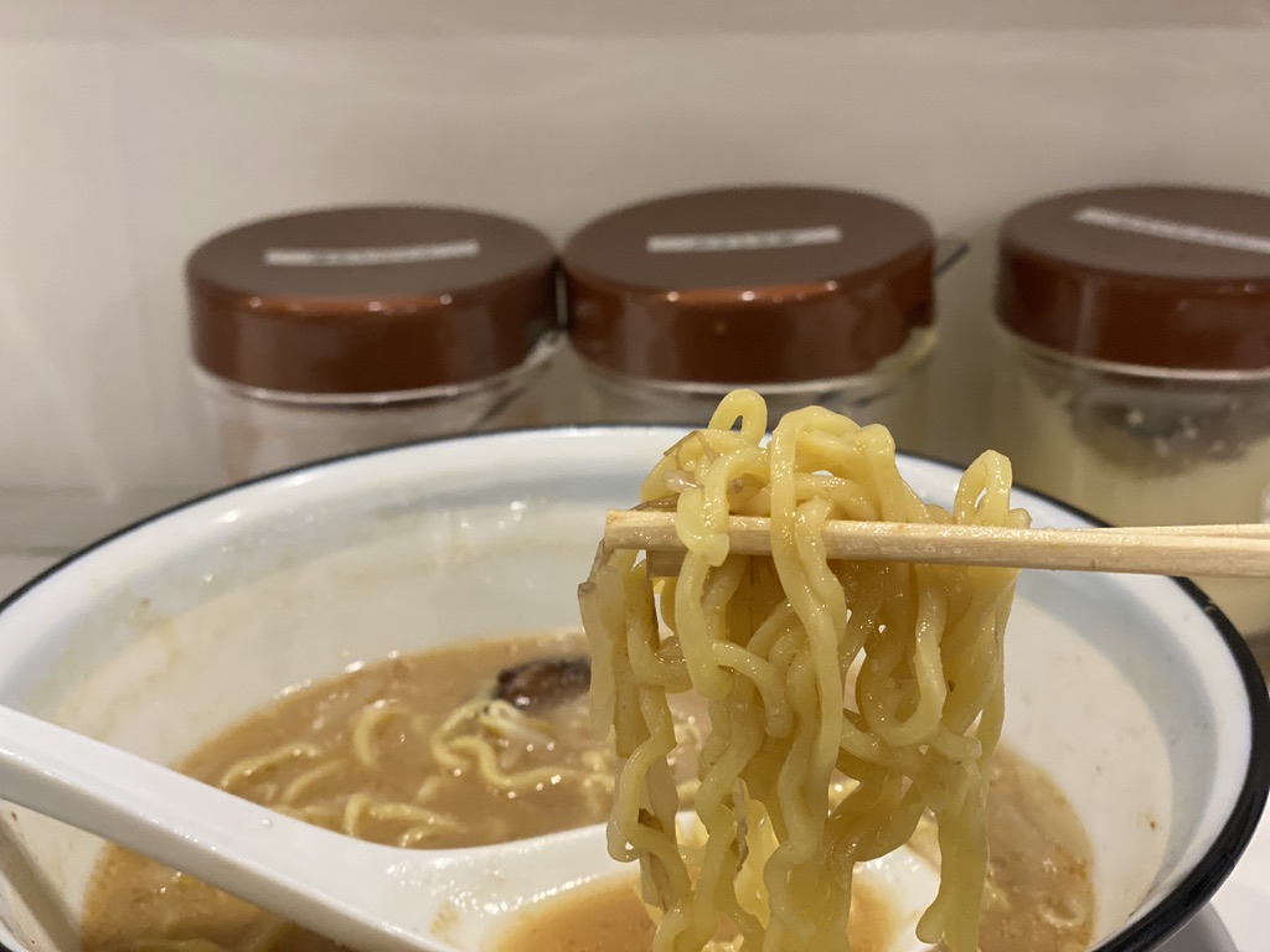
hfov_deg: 36.8
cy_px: 476
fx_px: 1908
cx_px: 635
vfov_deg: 28.0
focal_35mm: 52
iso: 250
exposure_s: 1/122
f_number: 2
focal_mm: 6
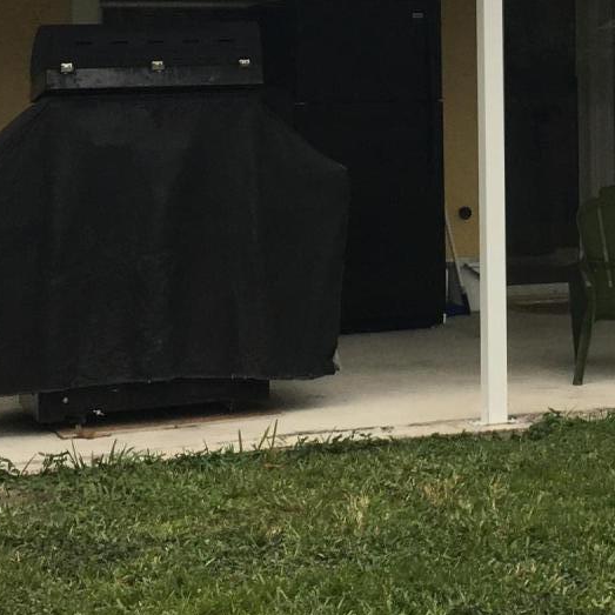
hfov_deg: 17.4
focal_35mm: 98
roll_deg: +1.0
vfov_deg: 17.3
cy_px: -29
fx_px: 1970
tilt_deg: +4.2
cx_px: 584
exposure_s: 1/1399
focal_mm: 4.15
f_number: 2.2
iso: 32
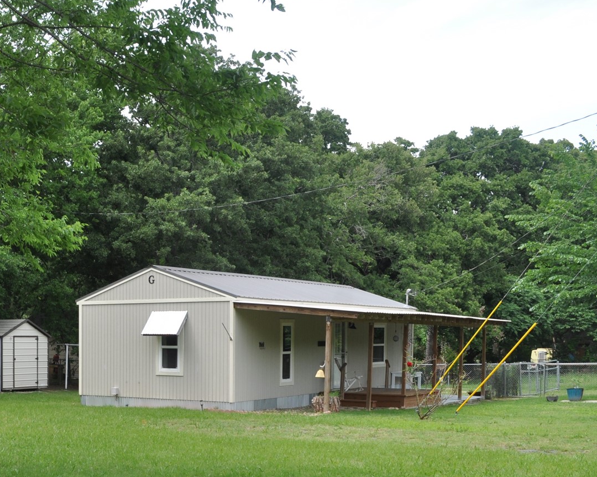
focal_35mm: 51
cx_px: 80
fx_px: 901
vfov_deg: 29.2
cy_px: 366
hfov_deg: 34.9
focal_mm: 18
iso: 200
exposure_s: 1/200
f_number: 7.1
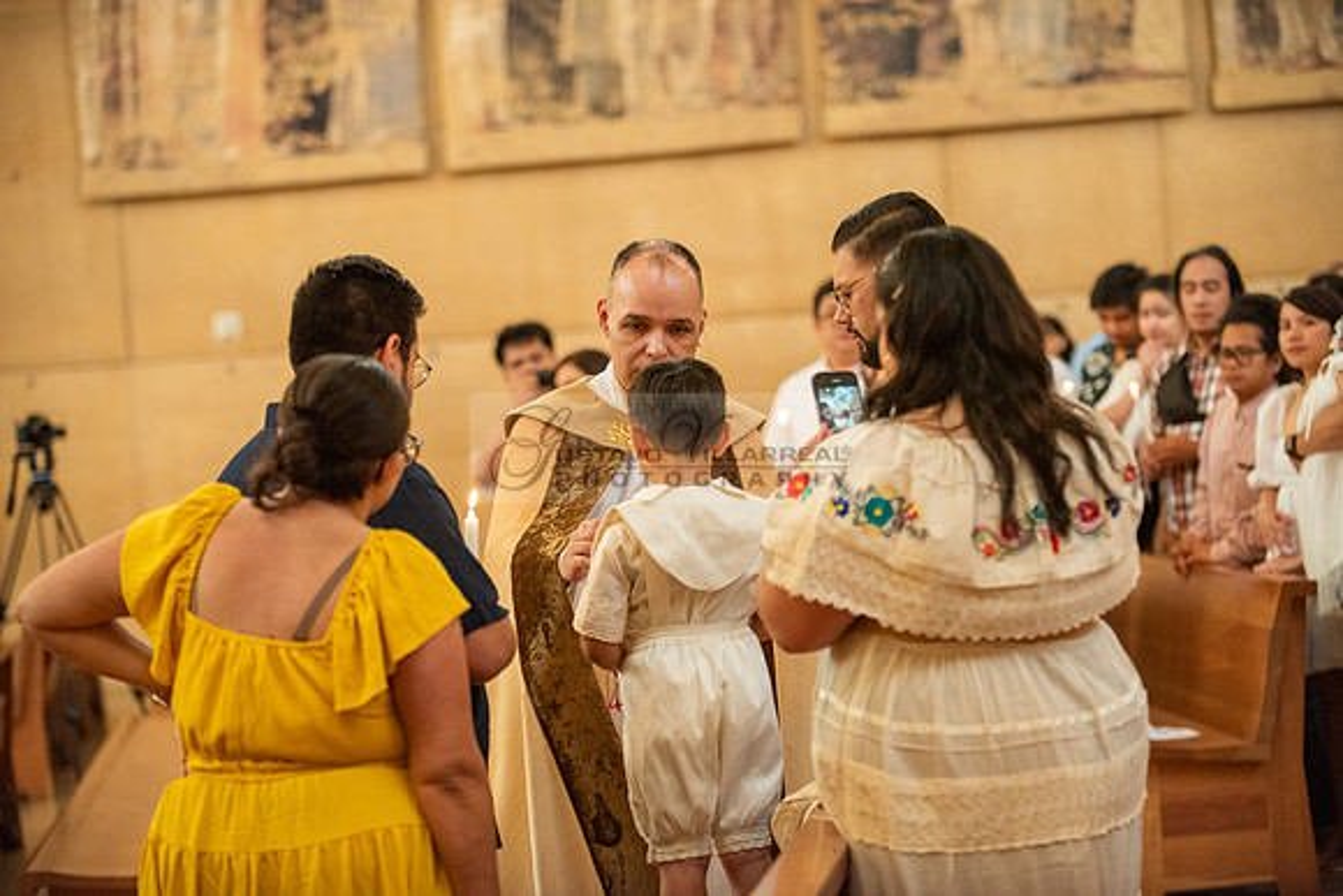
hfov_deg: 19.5
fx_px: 3918
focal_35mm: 105
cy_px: 448
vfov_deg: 13.0
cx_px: 672
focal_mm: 105
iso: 2000
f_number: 2.8
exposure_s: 1/125
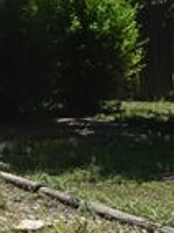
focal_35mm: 281
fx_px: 1892
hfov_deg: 5.2
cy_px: 79
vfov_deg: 7.0
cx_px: -61
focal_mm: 27
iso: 100
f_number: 9
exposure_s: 1/200
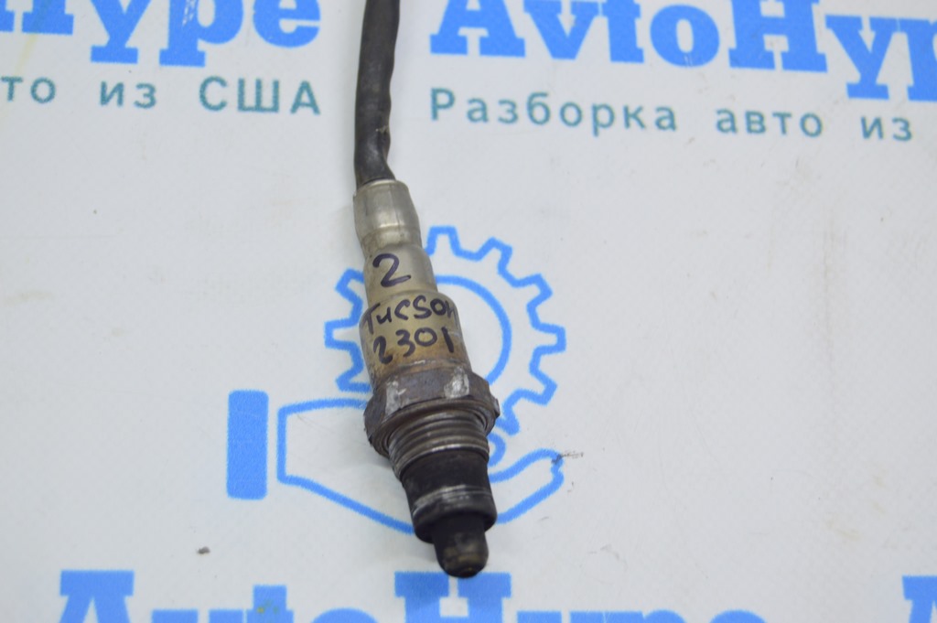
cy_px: 312
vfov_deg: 18.9
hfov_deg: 28.1
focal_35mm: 72
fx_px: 1872
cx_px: 468
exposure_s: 1/20
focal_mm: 48
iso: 400
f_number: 5.6
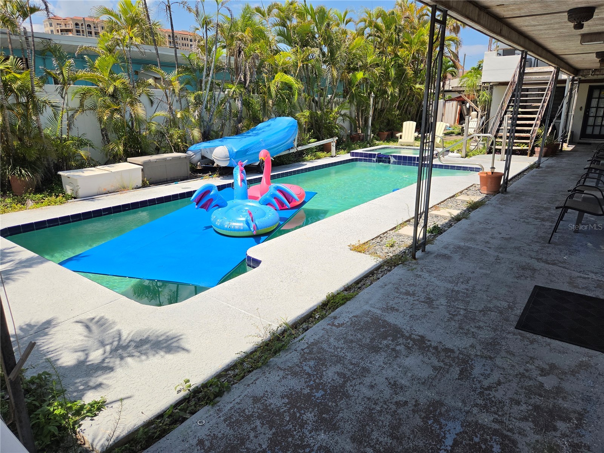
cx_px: 302
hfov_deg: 73.9
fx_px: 401
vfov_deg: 58.9
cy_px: 226
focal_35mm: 23
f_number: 1.8
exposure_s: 1/5860
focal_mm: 5.4
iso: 80
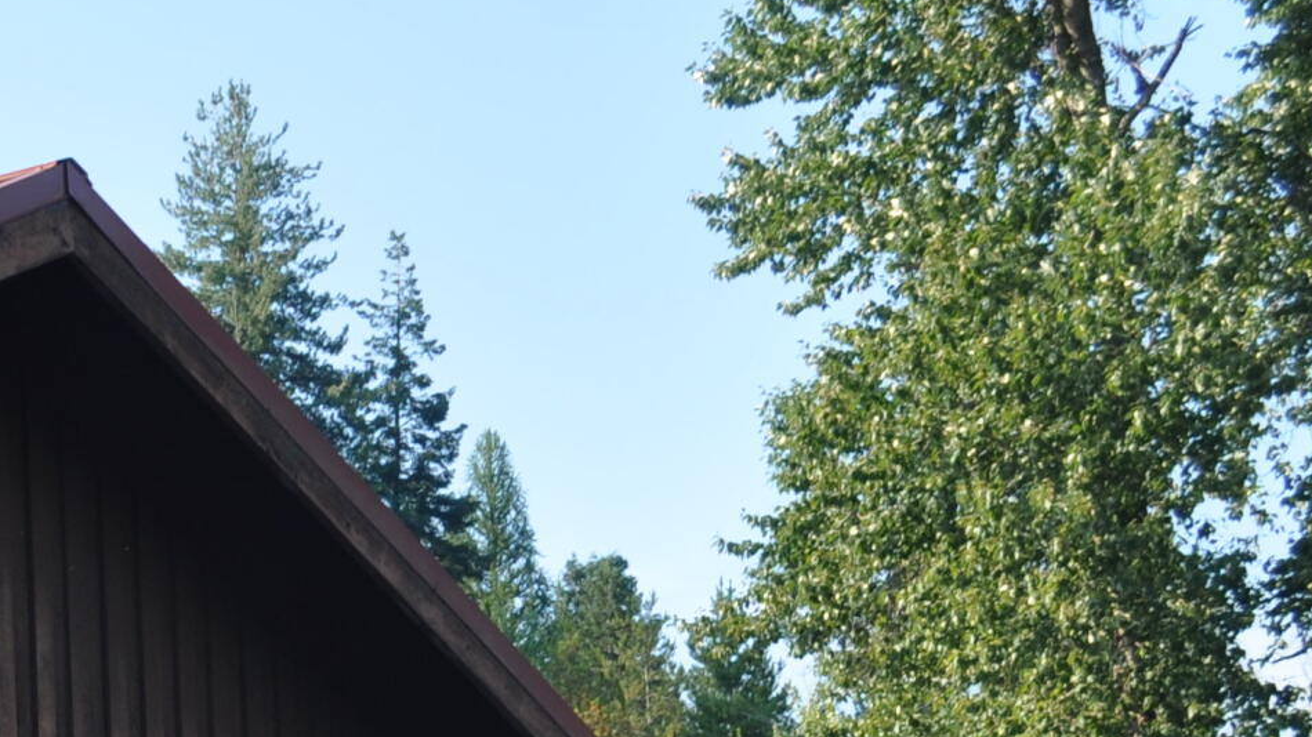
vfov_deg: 9.6
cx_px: -294
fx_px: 4139
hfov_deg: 17.1
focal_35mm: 119
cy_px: 1365
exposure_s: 1/200
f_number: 7.1
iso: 200
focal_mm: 24
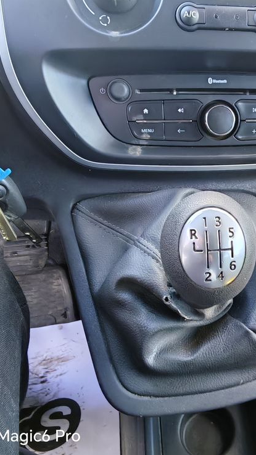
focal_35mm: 31
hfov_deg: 36.0
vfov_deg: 62.6
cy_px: 229
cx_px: 219
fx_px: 374
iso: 200
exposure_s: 1/50
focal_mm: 1.82
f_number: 2
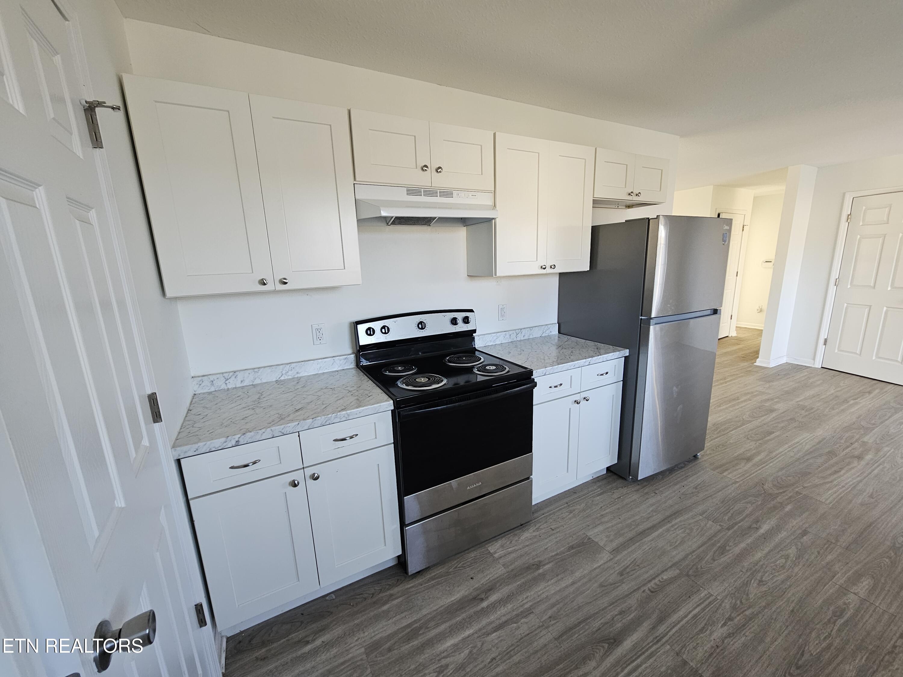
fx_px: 339
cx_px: 452
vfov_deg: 89.9
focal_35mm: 13
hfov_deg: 106.2
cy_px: 338
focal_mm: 2.2
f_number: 2.2
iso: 125
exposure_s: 1/60
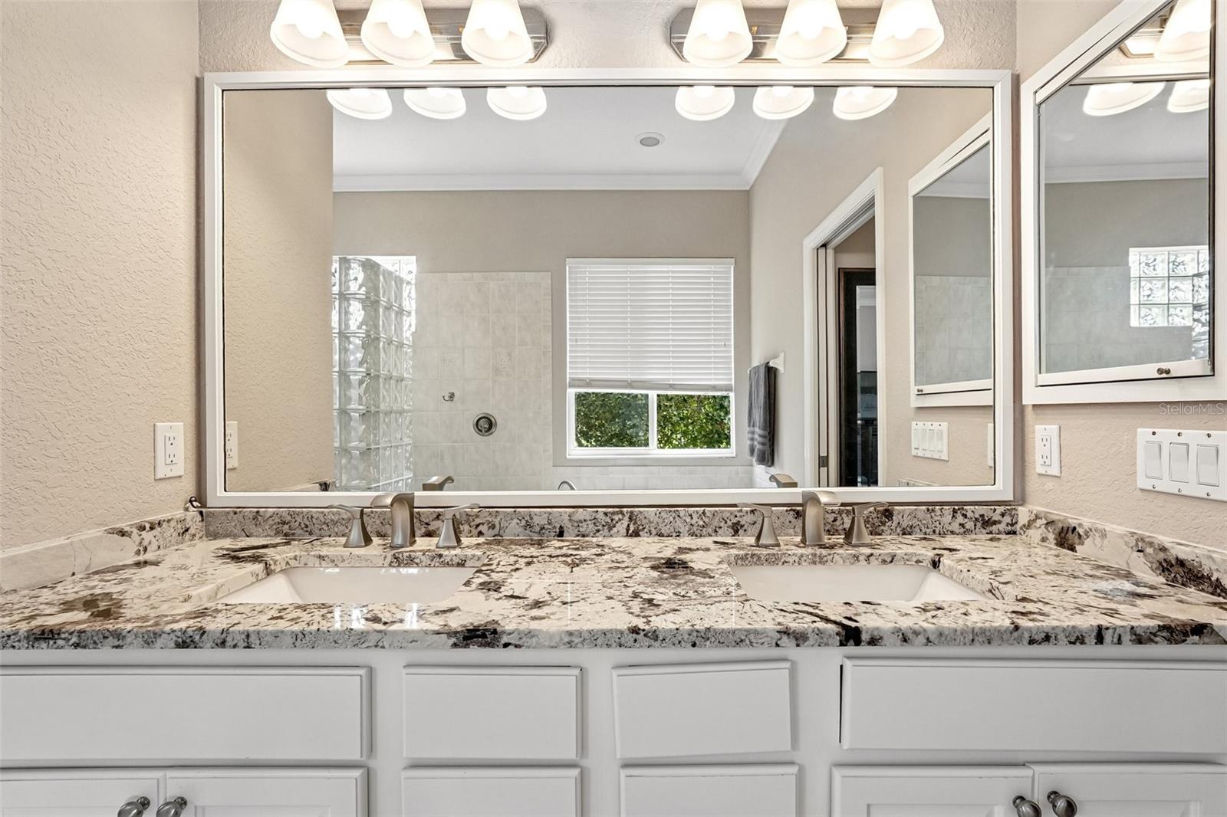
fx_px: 545
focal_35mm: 16
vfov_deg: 73.7
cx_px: 614
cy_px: 408
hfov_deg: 96.7
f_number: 8
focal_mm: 16
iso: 400
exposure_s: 1/25
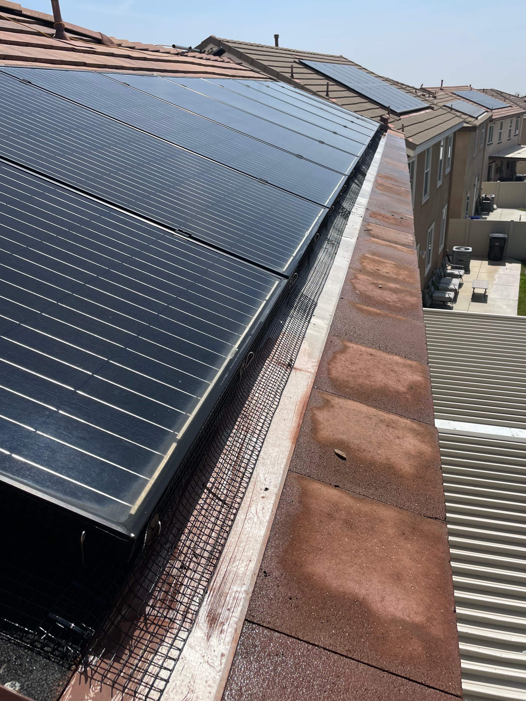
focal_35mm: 28
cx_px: 262
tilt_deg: -21.4
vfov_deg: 63.4
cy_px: 329
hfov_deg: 49.7
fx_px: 567
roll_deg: +2.3
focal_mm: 4.2
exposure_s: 1/5556
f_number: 1.6
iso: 32
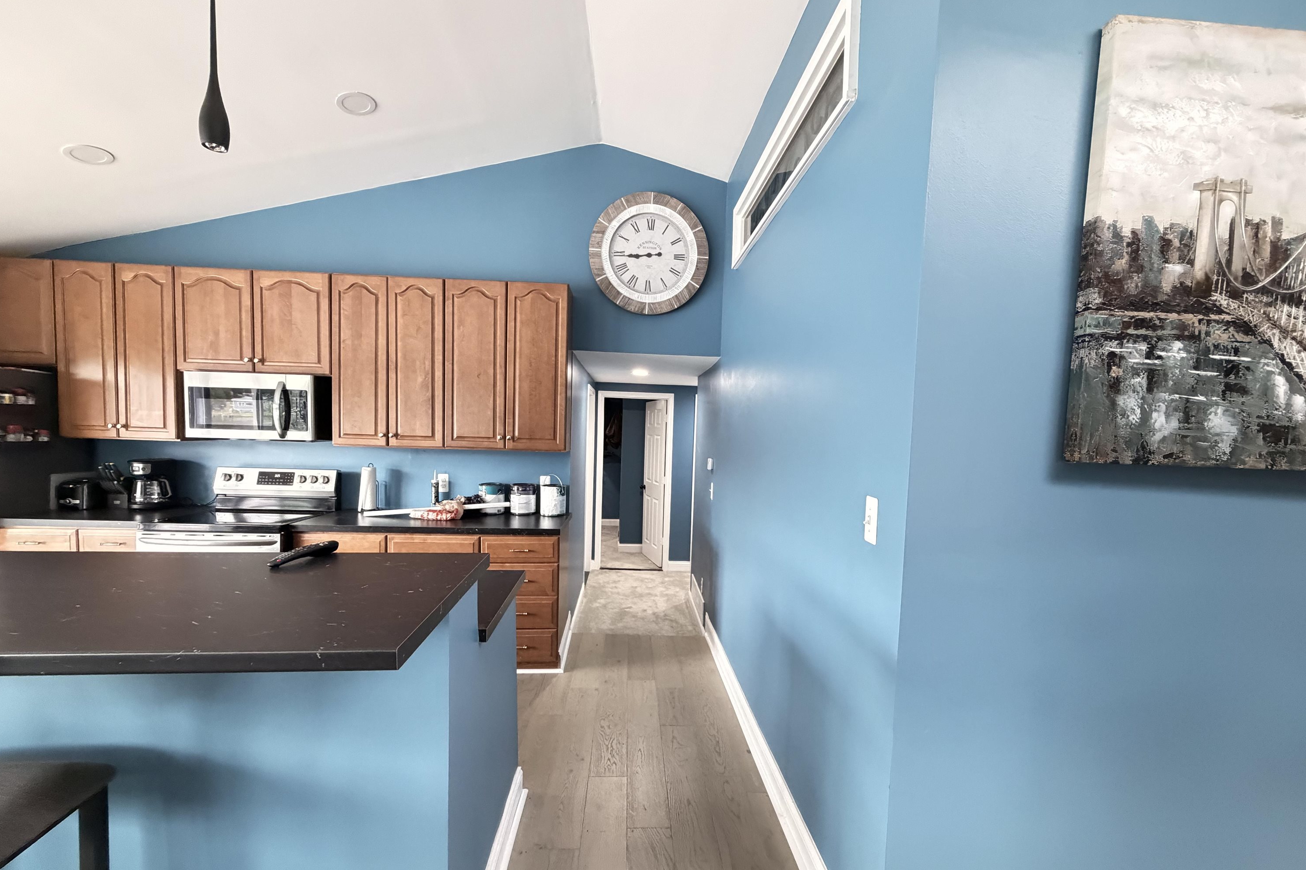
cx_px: 661
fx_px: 544
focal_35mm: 15
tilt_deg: -1.9
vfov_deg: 77.2
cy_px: 464
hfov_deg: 100.4
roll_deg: -1.3
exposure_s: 1/60
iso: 640
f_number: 2.2
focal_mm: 2.22
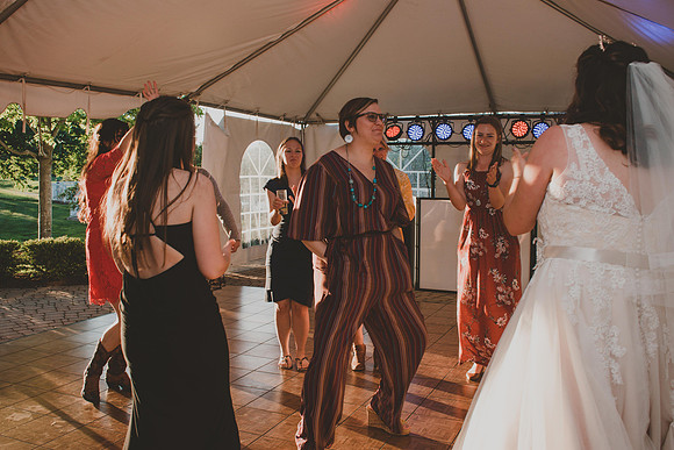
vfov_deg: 38.4
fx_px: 646
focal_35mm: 34
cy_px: 225
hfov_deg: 55.1
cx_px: 337
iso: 180
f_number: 5.6
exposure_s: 1/125
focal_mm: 23
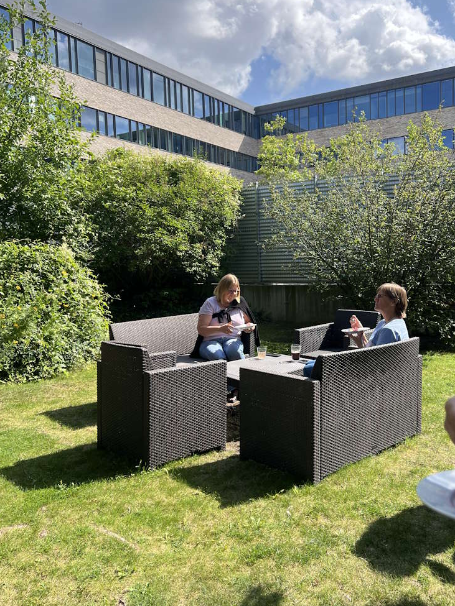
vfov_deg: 60.0
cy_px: 293
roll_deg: +2.8
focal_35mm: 30
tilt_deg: -2.3
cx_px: 260
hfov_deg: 46.7
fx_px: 526
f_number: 1.5
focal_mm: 5.7
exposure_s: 1/1779
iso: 50
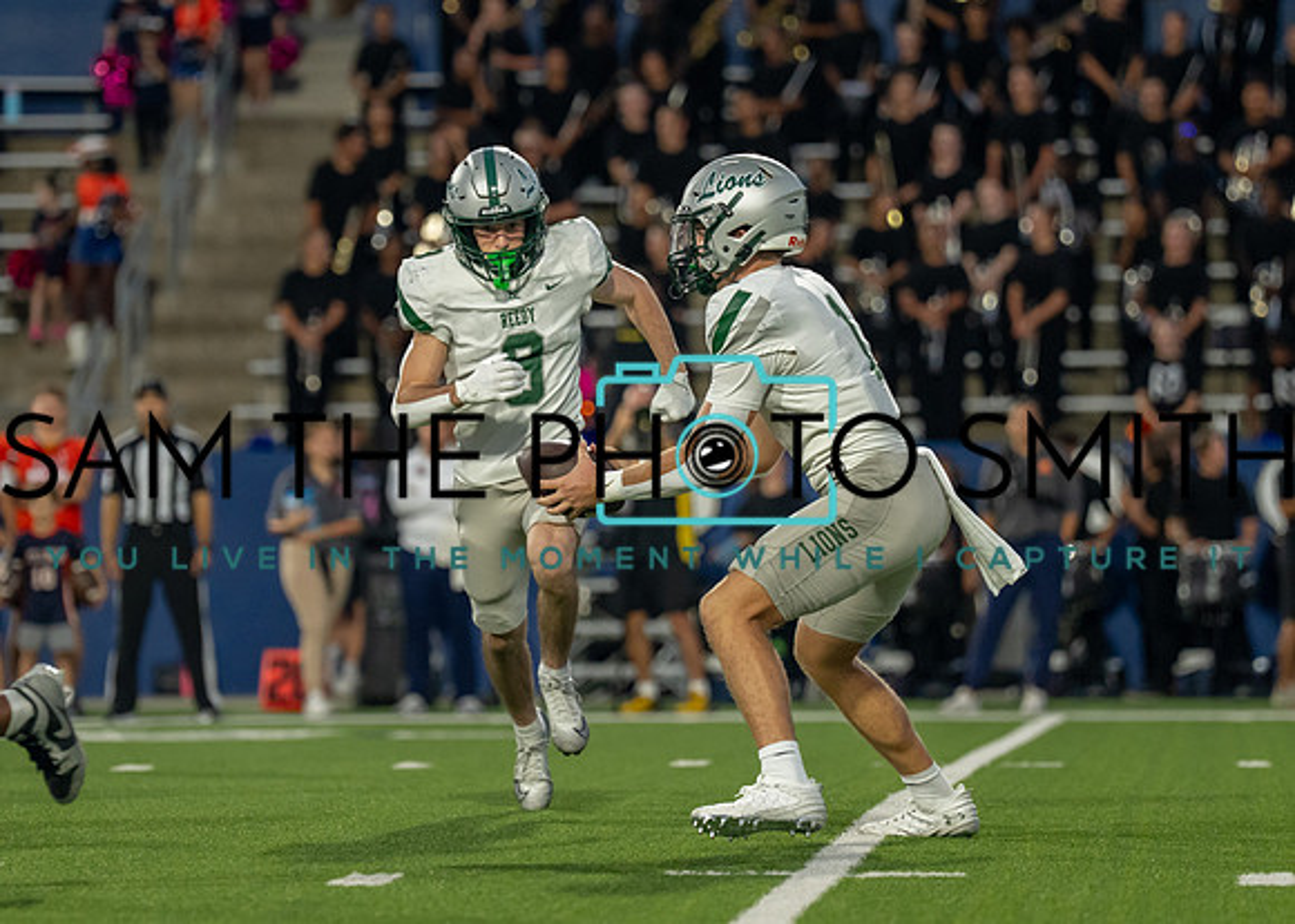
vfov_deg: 5.2
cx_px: 496
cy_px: 433
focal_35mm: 277
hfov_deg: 7.3
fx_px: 10192
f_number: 2.8
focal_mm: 163
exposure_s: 1/1600
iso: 2000
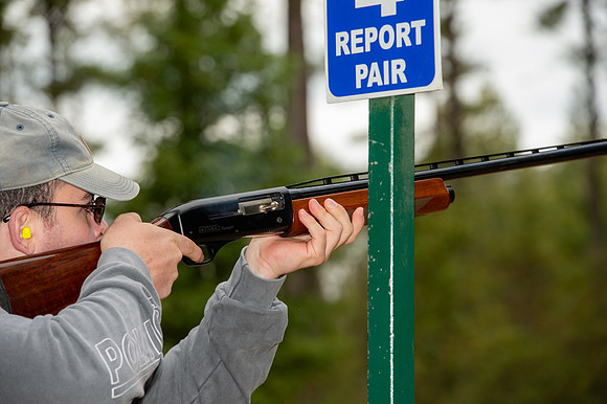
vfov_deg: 7.8
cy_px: 202
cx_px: 304
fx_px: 2949
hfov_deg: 11.8
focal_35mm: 175
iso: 320
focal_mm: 175
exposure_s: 1/250
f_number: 7.1
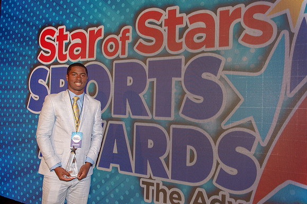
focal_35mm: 28
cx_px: 154
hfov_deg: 65.5
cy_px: 102
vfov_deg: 46.4
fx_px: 239
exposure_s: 1/125
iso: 1250
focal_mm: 28
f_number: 6.3
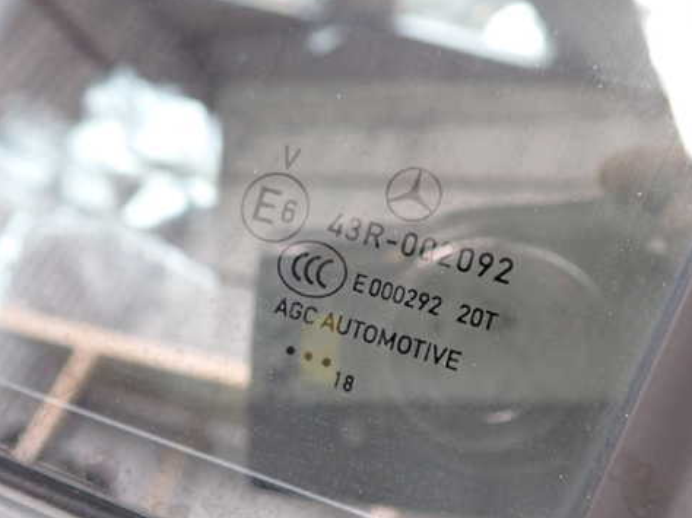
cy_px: 252
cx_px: 295
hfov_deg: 48.8
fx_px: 759
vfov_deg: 37.7
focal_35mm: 38
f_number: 2.3
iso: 500
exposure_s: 1/30
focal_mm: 5.4
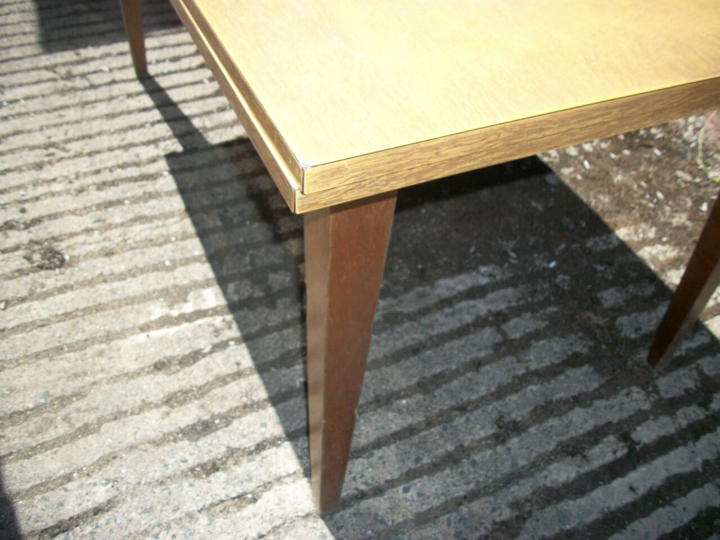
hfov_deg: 56.8
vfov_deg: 44.2
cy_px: 270
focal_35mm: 32
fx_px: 666
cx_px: 360
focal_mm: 5.7
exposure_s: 1/800
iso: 80
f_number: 2.9
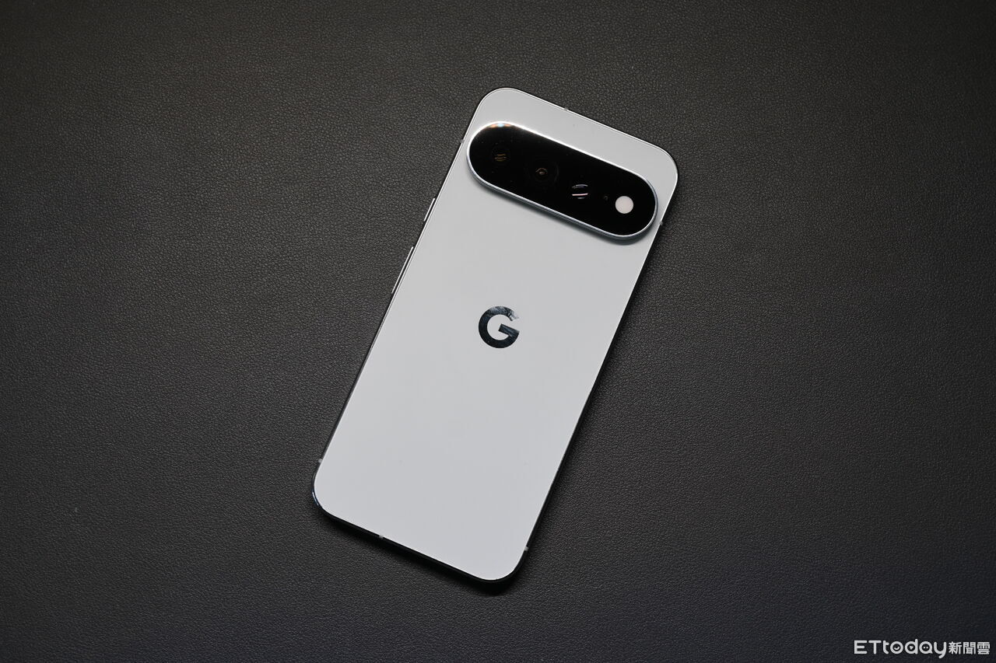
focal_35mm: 46
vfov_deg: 29.4
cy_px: 332
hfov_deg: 43.0
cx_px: 498
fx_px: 1265
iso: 220
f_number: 6.3
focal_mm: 30.5
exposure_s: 1/50
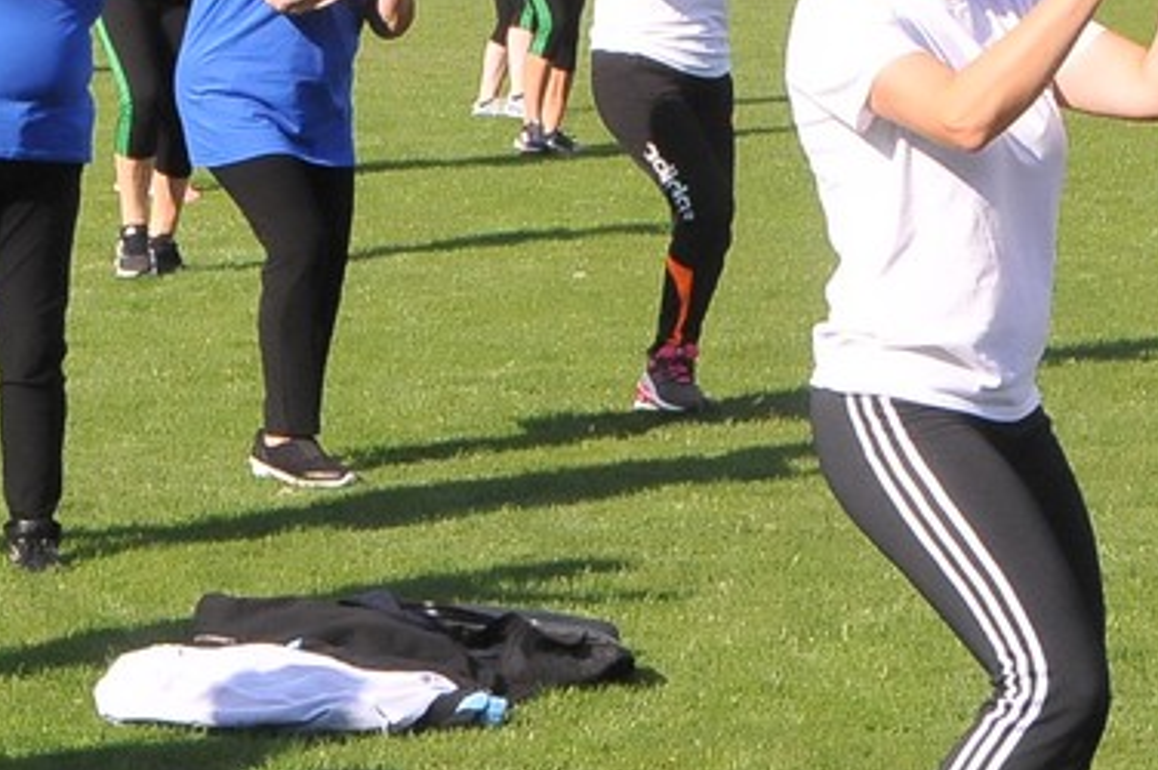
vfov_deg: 7.3
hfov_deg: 10.9
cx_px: 256
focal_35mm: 188
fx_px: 6042
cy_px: 326
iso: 2000
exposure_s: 1/1000
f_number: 16
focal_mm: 46
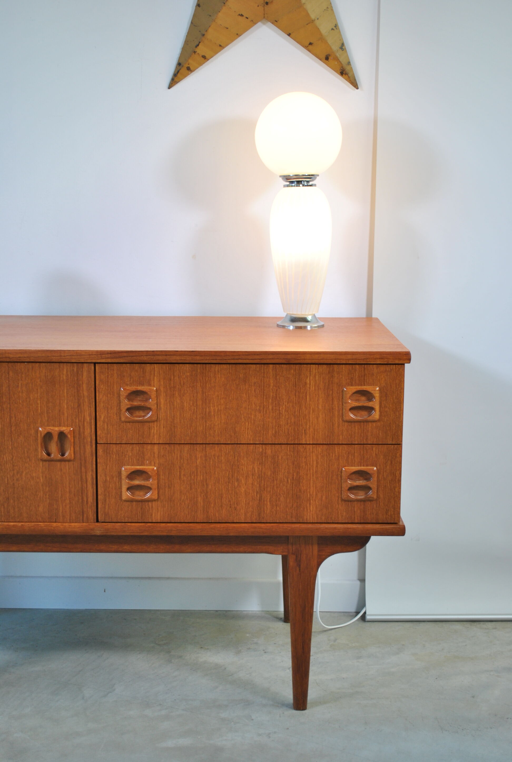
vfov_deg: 37.8
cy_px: 381
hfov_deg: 25.9
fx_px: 1115
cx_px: 256
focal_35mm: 52
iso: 200
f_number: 5
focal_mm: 35
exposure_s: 1/60
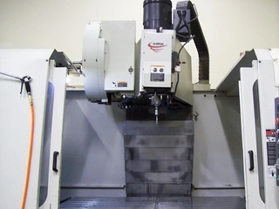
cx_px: 170
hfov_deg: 41.8
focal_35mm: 45
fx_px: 363
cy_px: 119
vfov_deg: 32.1
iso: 160
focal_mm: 6
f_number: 2.7
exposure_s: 1/9.01
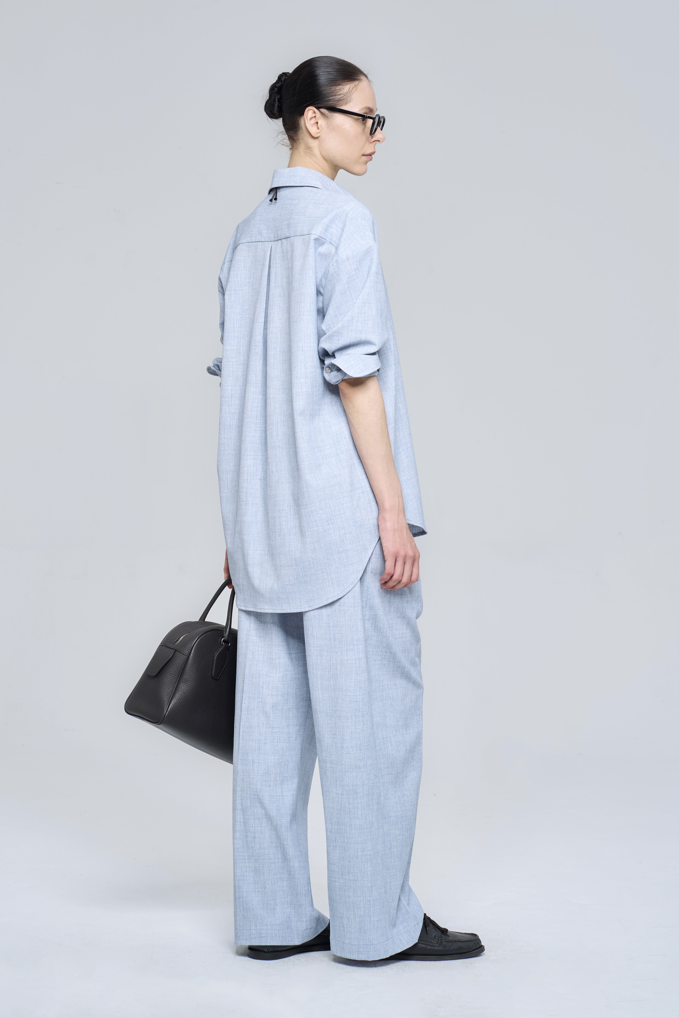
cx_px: 340
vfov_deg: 23.9
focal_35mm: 85
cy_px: 509
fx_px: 2404
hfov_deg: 16.1
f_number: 8
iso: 200
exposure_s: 1/125
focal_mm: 85
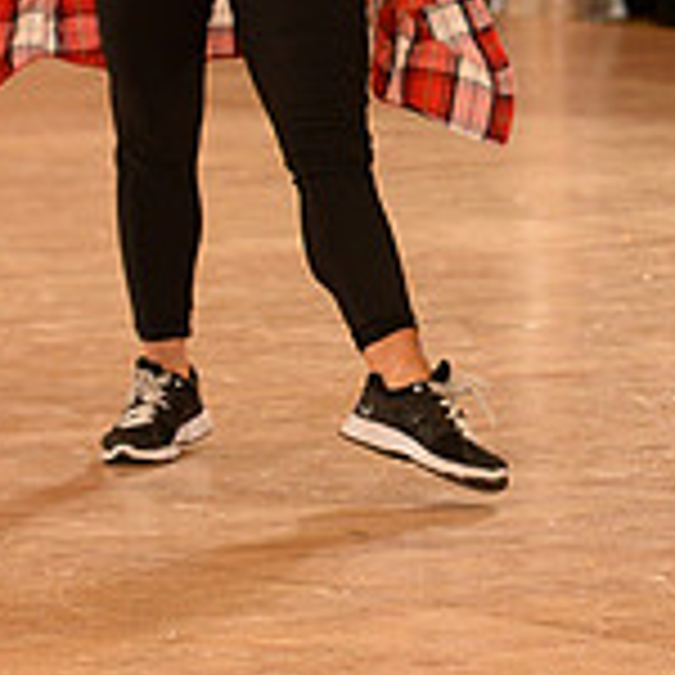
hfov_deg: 4.0
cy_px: -216
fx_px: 9751
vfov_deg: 4.0
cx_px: 731
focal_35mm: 442
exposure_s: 1/250
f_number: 4.5
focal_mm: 135
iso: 1600
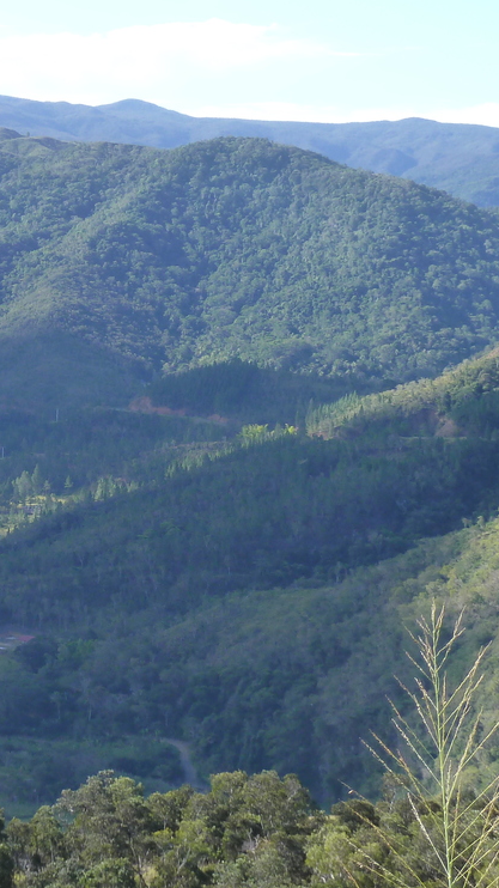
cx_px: -45
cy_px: 382
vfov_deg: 20.5
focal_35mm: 104
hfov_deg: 11.5
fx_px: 2448
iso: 125
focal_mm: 9.7
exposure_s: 1/250
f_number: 3.9
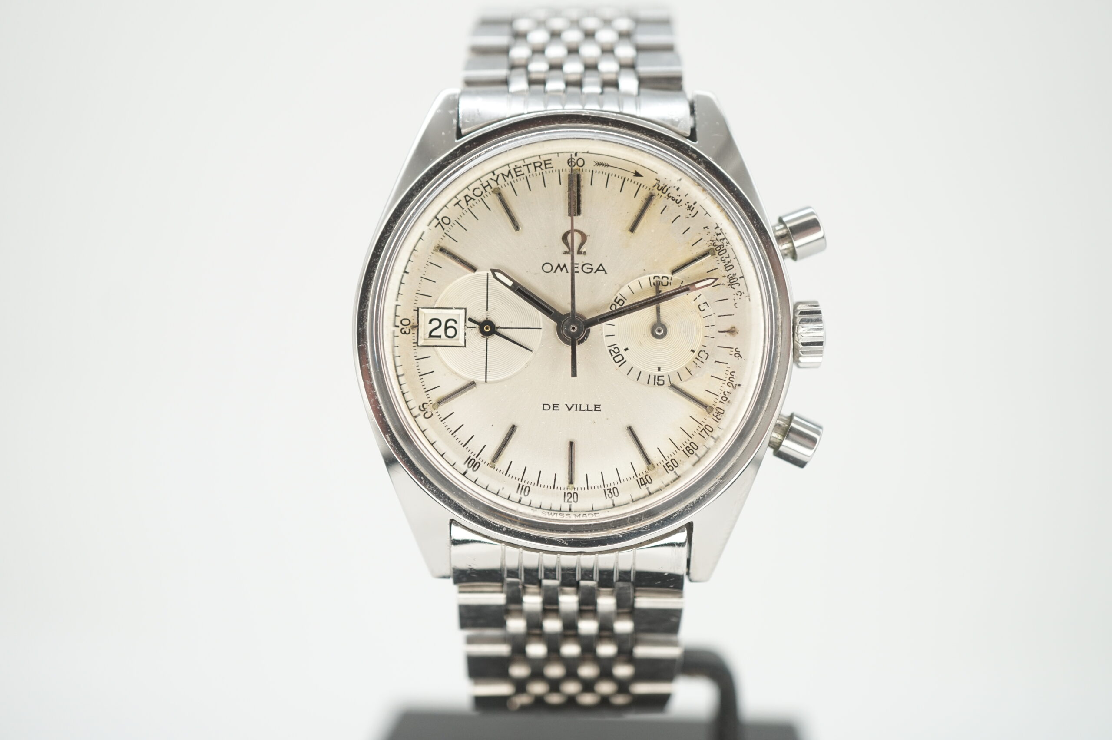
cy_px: 370
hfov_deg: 43.6
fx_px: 1389
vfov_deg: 29.8
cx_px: 556
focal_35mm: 45
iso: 320
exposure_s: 1/500
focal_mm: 30
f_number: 3.5
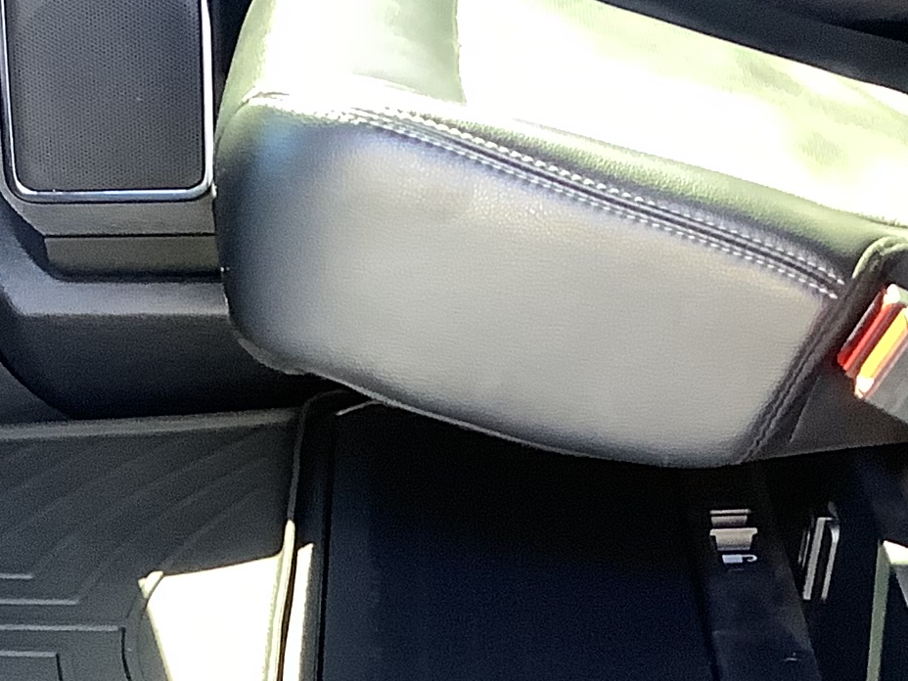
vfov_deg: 12.9
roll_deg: +0.6
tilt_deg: -32.9
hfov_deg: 18.0
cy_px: 1018
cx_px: 242
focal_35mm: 109
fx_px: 2859
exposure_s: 1/40
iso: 320
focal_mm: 3.3
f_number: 2.4
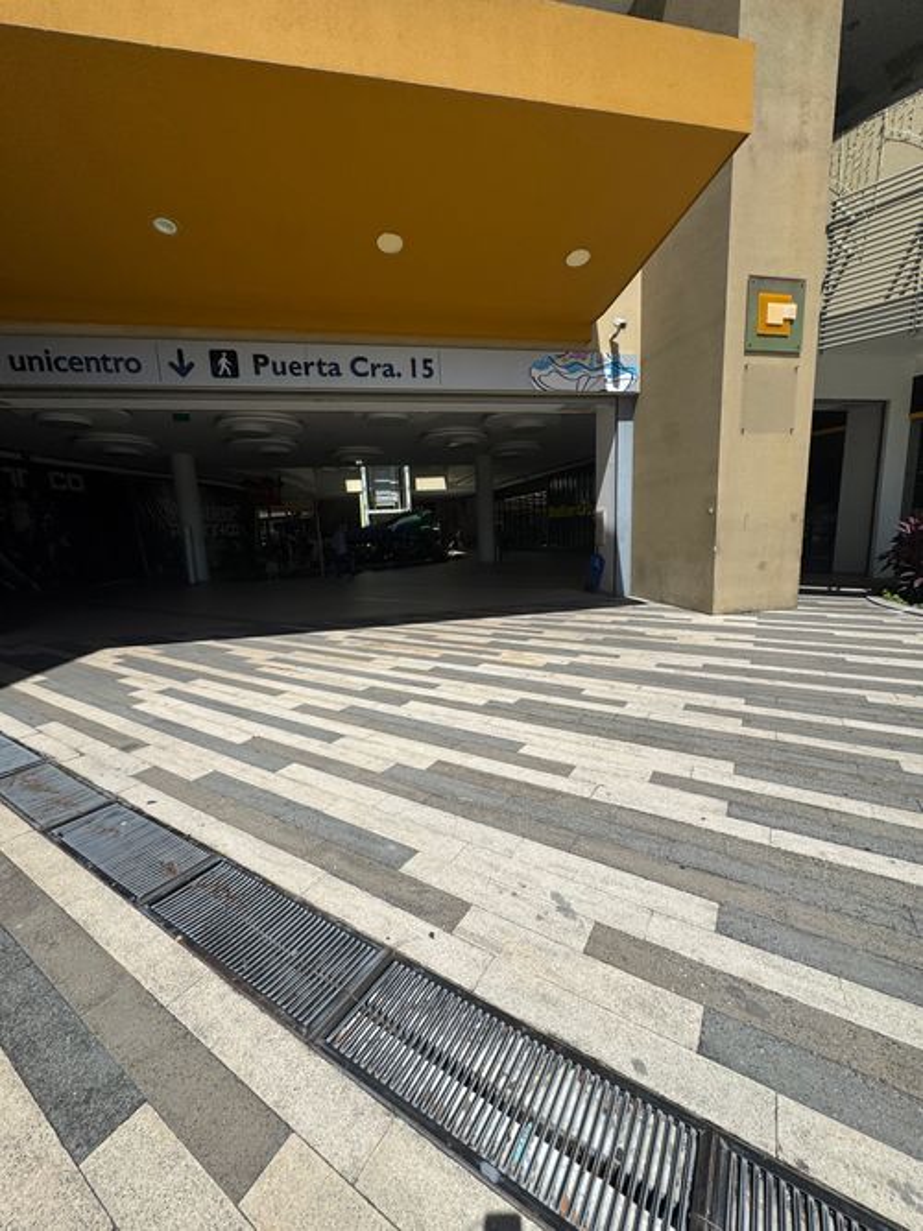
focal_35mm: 14
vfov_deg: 102.1
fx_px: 498
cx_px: 462
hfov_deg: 85.7
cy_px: 616
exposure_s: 1/3906
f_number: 2.2
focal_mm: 2.22
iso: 50
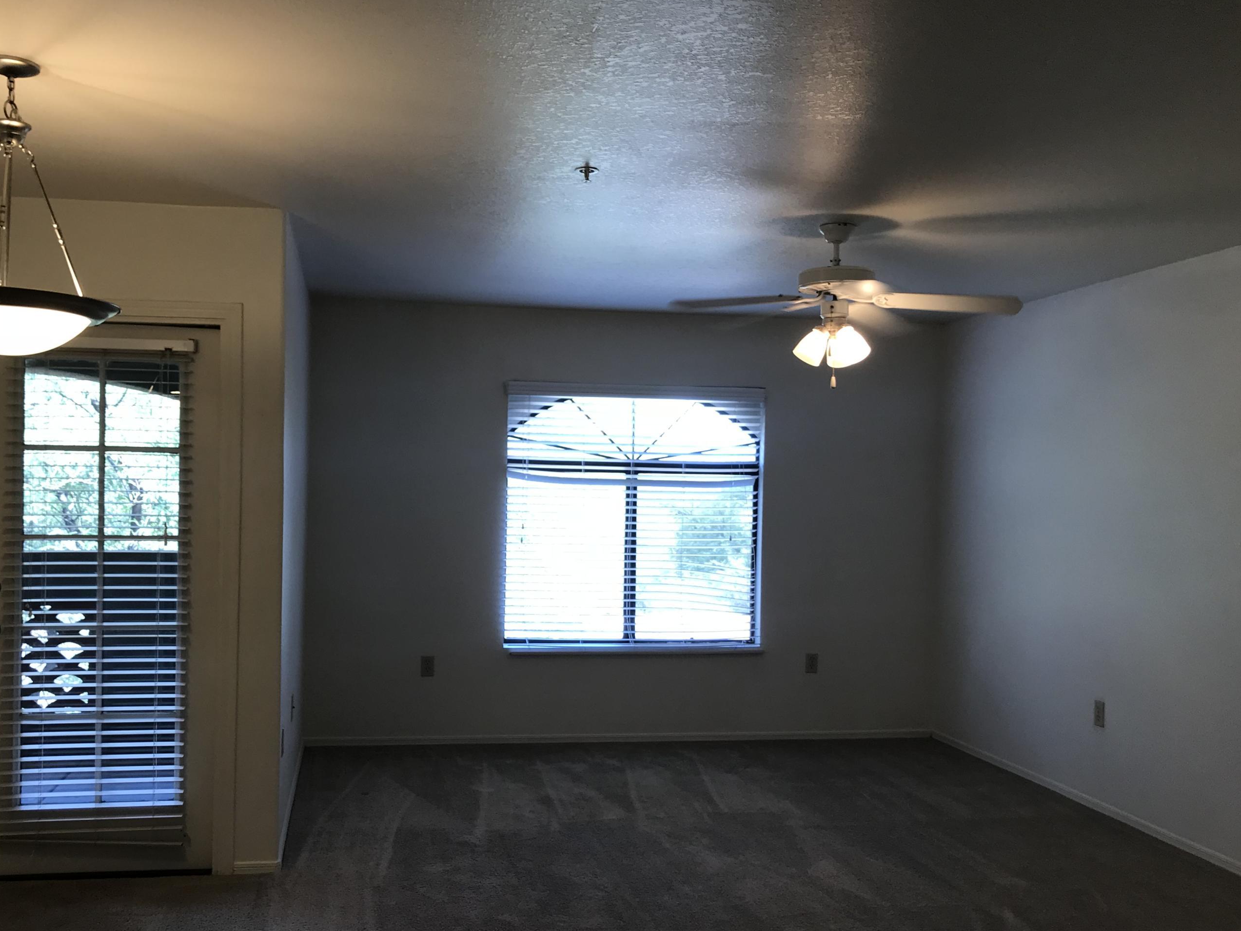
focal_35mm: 33
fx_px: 1183
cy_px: 514
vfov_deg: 42.9
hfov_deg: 55.2
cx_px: 540
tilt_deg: -0.7
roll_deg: -1.2
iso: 32
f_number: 1.8
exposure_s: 1/60
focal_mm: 3.99
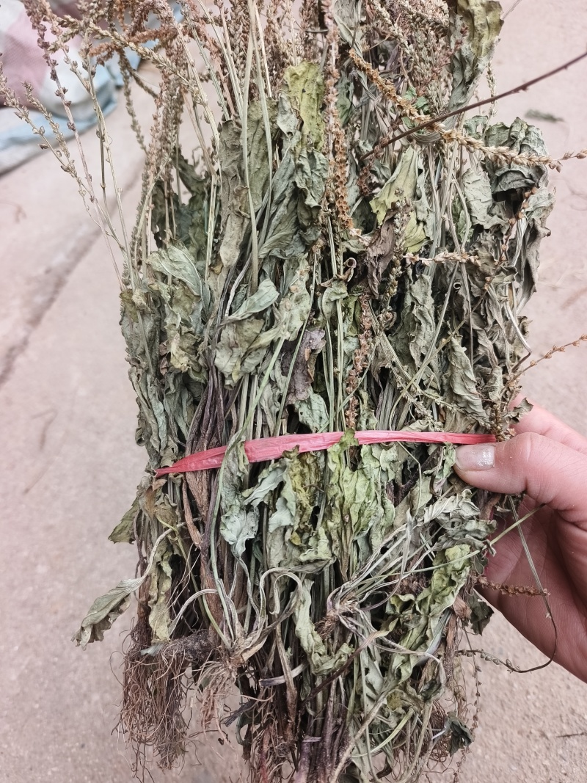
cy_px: 392
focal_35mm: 23
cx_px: 294
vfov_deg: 73.9
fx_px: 520
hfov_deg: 58.9
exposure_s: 1/100
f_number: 1.75
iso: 106
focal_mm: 5.5
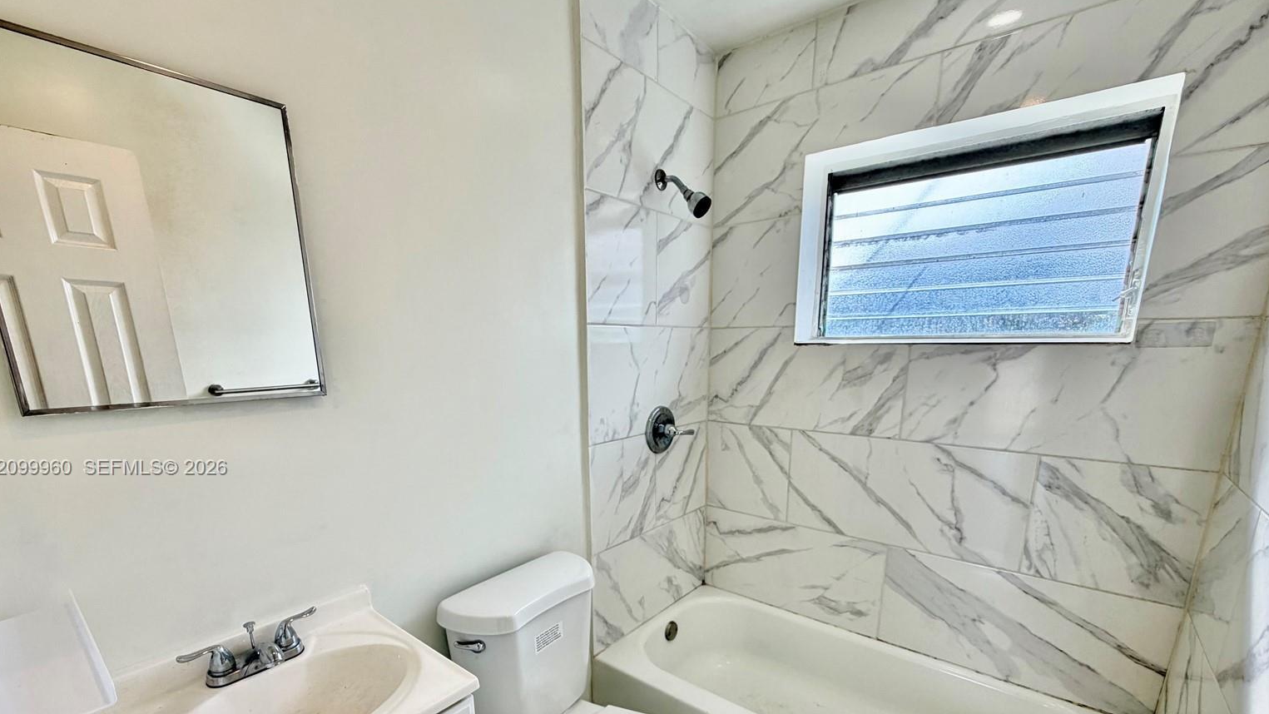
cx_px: 633
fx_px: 538
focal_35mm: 16
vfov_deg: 65.5
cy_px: 469
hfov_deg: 99.4
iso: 64
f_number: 2.2
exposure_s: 1/120
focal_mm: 2.22
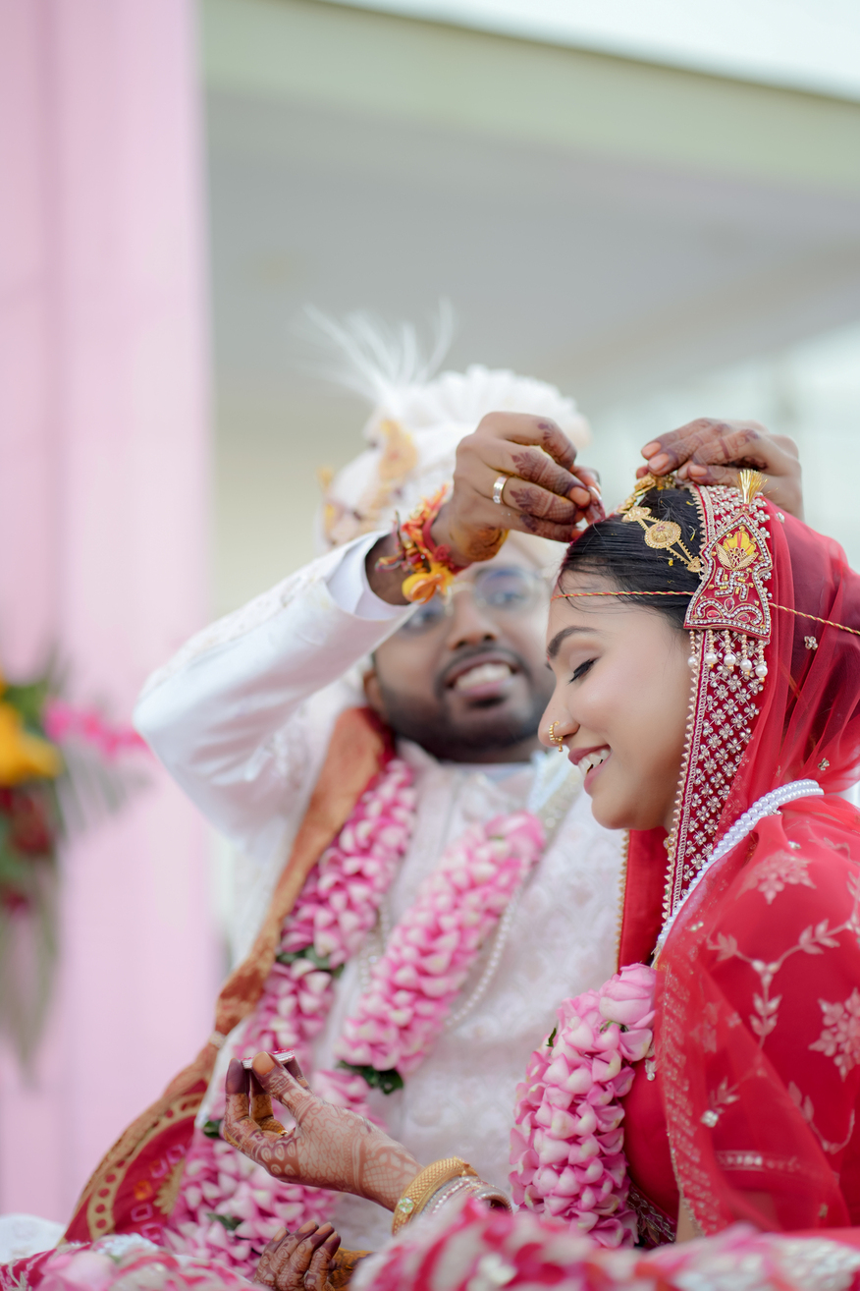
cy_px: 646
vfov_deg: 23.9
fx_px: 3046
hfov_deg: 16.1
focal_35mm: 85
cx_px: 430
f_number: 2.2
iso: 250
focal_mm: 85
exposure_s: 1/640
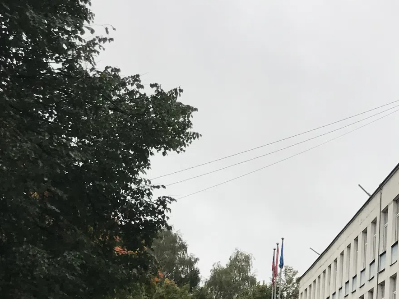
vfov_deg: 19.0
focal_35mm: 76
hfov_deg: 23.4
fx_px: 876
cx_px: 485
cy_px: 274
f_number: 1.8
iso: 20
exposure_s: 1/396
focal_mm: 3.99
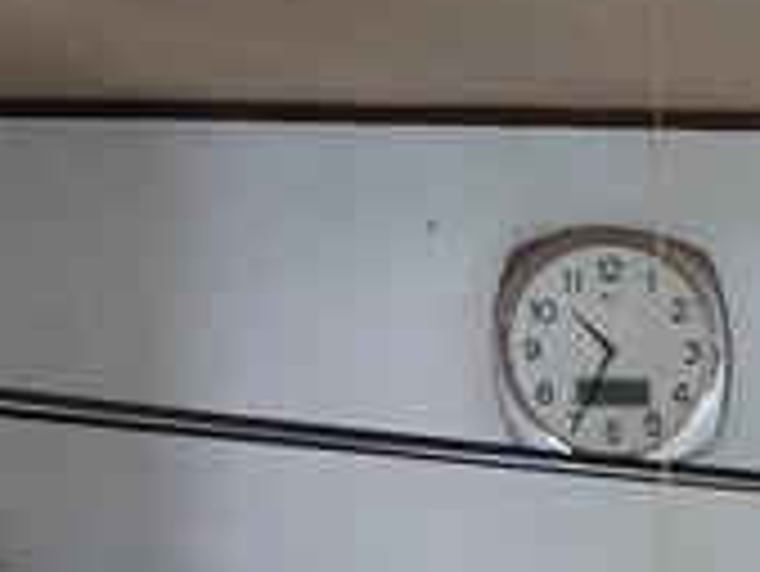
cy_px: 1045
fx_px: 3383
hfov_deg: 11.9
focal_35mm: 154
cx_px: 1309
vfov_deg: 9.2
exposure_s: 1/33.3
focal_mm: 3.86
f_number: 1.8
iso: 250
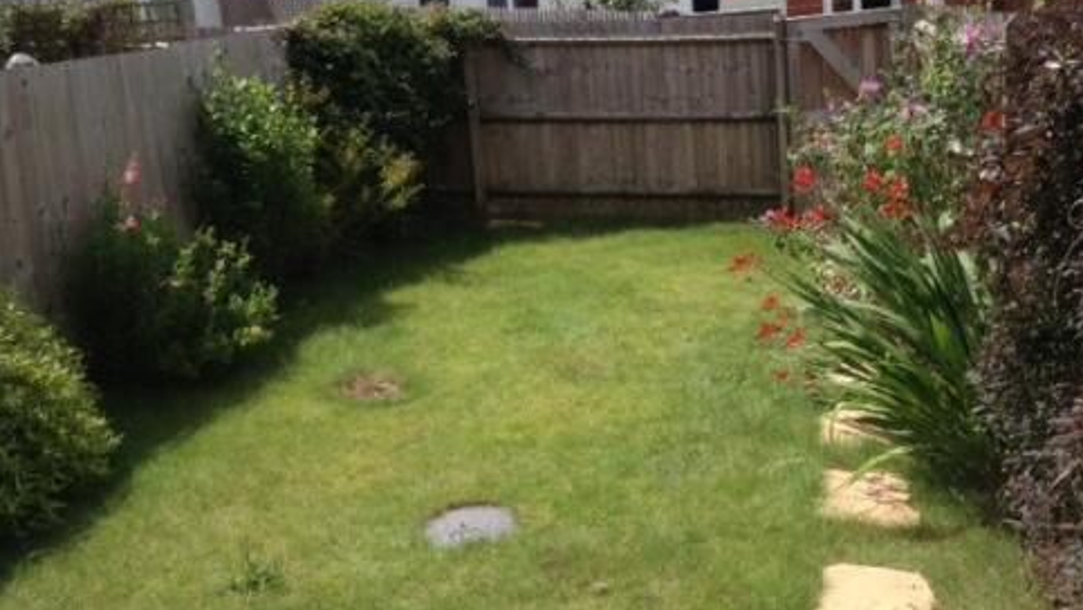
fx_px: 1321
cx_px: 580
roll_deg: +4.9
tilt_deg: -13.0
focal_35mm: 46
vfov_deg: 26.0
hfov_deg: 44.5
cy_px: 351
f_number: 2.4
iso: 50
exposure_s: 1/1314
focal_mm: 4.28
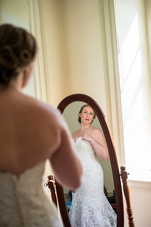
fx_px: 315
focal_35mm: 50
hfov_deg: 27.0
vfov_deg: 39.6
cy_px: 114
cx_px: 76
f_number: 2.2
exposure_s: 1/800
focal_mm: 50
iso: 640
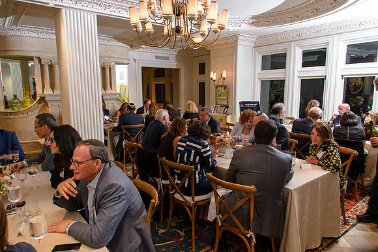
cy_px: 126
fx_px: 252
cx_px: 189
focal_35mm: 24
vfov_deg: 53.2
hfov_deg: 73.7
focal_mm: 24
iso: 800
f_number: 7.1
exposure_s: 1/40
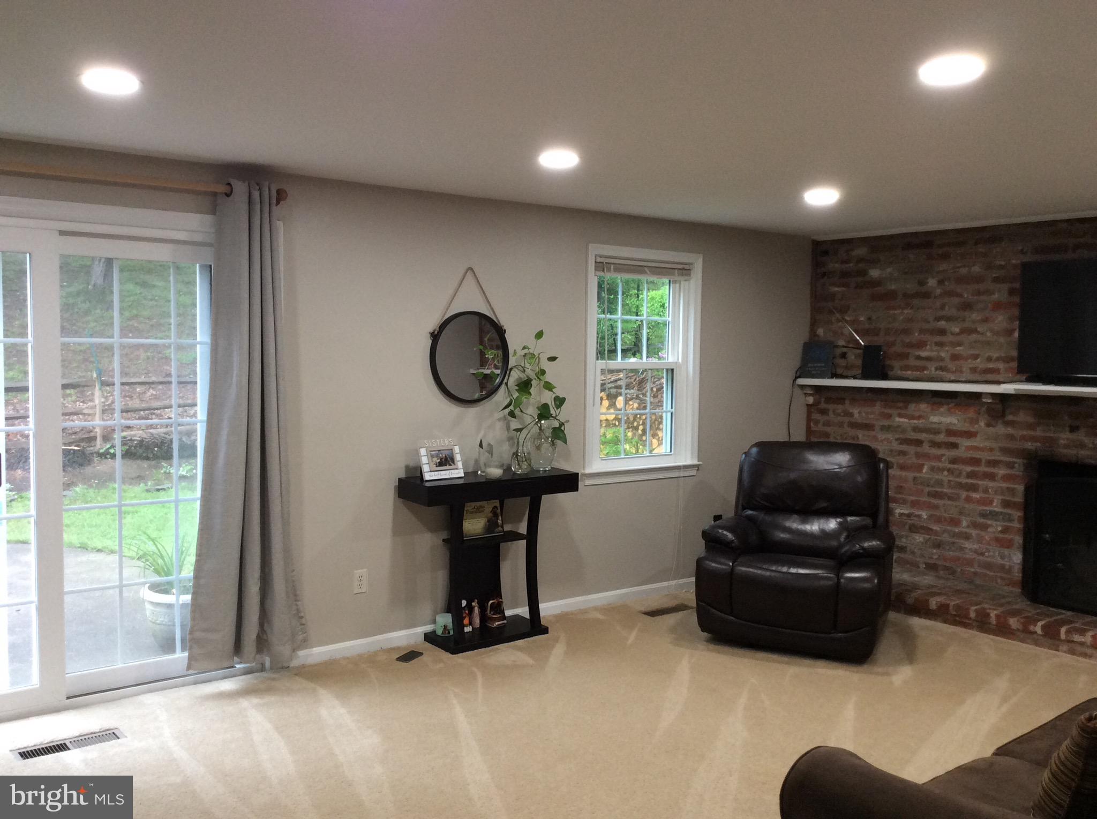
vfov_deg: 44.0
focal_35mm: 32
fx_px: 1012
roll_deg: -0.4
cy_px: 410
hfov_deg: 56.9
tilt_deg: -2.8
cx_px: 548
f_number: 2.4
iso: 80
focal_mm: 3.3
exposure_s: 1/24
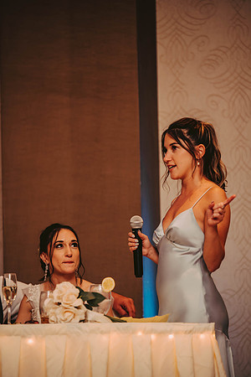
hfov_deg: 8.3
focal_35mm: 165
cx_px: 126
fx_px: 1725
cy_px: 188
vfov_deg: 12.5
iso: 800
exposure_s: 1/60
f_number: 2.8
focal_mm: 165
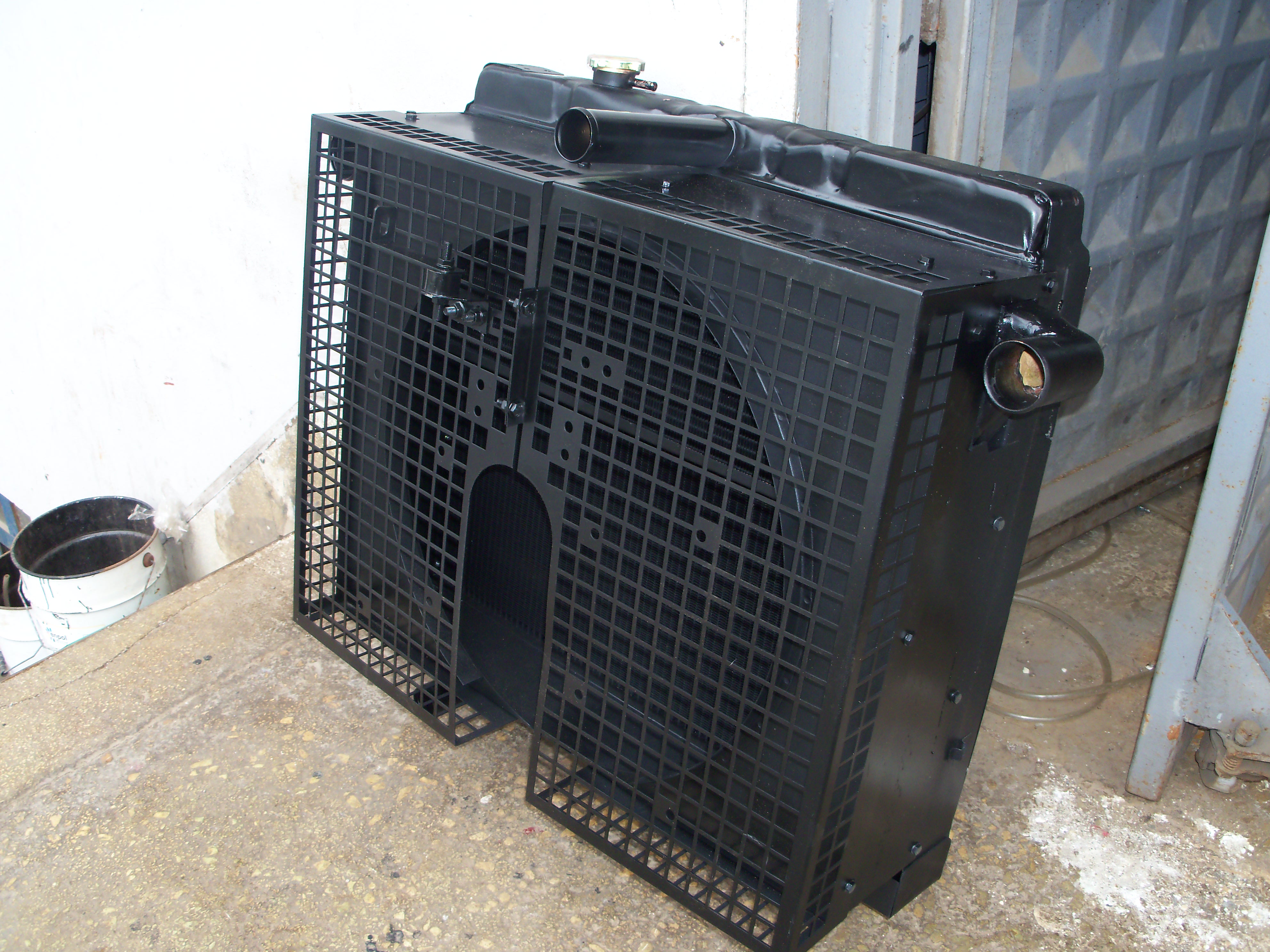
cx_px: 635
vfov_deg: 40.7
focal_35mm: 35
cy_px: 476
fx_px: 1284
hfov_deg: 52.6
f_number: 3
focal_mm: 6.3
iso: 80
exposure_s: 1/60
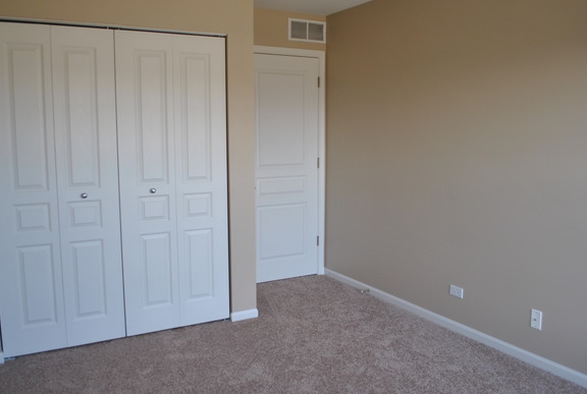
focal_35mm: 30
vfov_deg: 43.8
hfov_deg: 61.8
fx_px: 490
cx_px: 277
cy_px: 199
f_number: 3.5
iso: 200
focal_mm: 18
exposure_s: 1/60
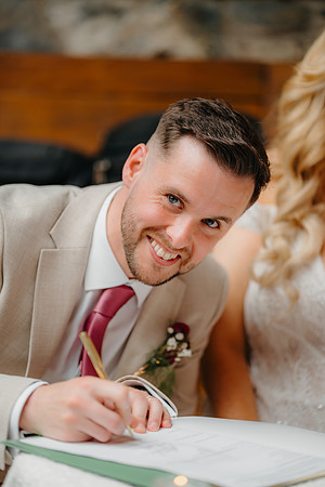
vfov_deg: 23.9
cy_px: 244
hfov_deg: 16.1
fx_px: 1151
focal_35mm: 85
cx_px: 162
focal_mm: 85
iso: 200
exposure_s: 1/400
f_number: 2
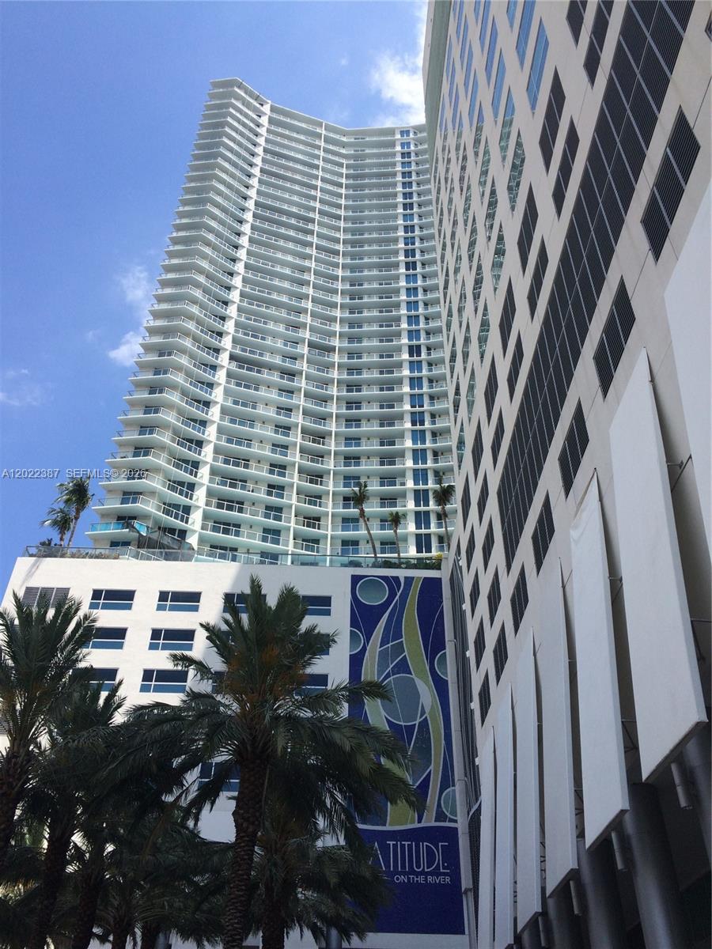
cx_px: 356
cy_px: 474
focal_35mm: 29
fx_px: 795
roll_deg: +0.0
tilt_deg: +40.0
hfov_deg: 48.2
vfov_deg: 61.7
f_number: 2.2
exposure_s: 1/1786
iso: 32
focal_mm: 4.15
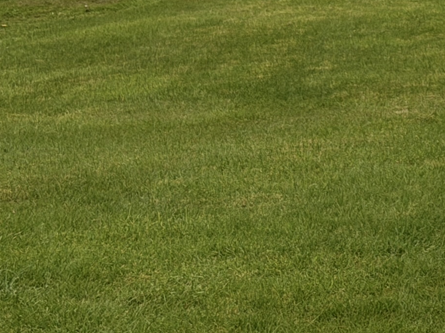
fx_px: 2737
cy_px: -290
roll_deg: +2.9
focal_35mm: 213
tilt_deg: +0.9
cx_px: 661
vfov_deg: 6.8
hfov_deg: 9.1
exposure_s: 1/6024
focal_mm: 6.76
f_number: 1.78
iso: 64
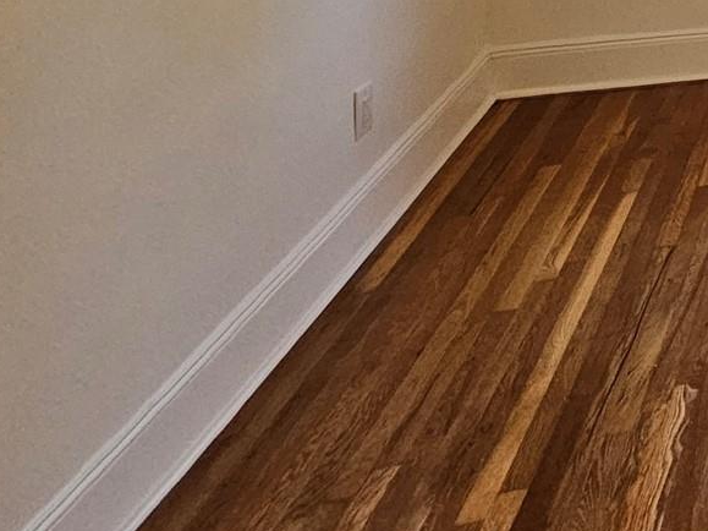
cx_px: 1120
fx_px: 941
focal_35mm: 46
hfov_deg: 26.3
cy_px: -354
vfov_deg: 22.6
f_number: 2.2
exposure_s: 1/100
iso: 200
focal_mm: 2.2
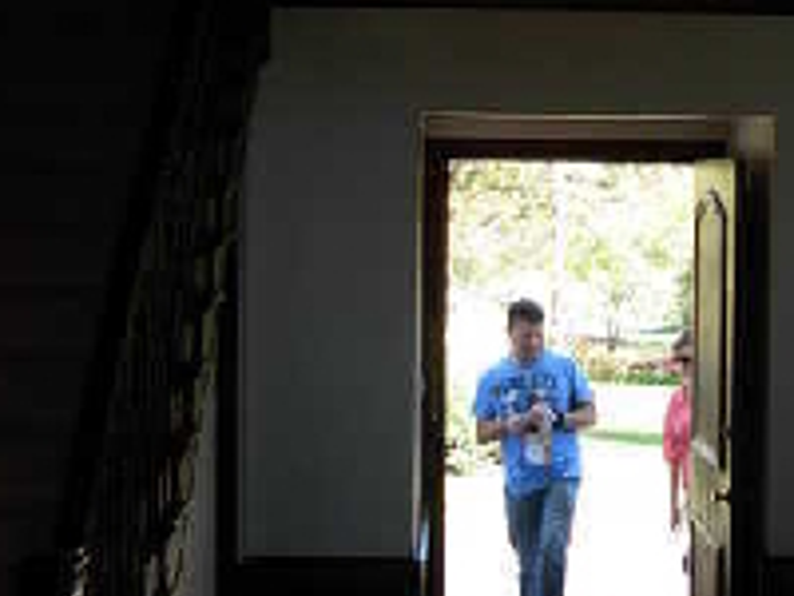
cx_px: 607
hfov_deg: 21.3
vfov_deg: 16.0
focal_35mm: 91
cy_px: 56
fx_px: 2087
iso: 79
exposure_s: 1/82.9
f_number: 2.9
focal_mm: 6.3
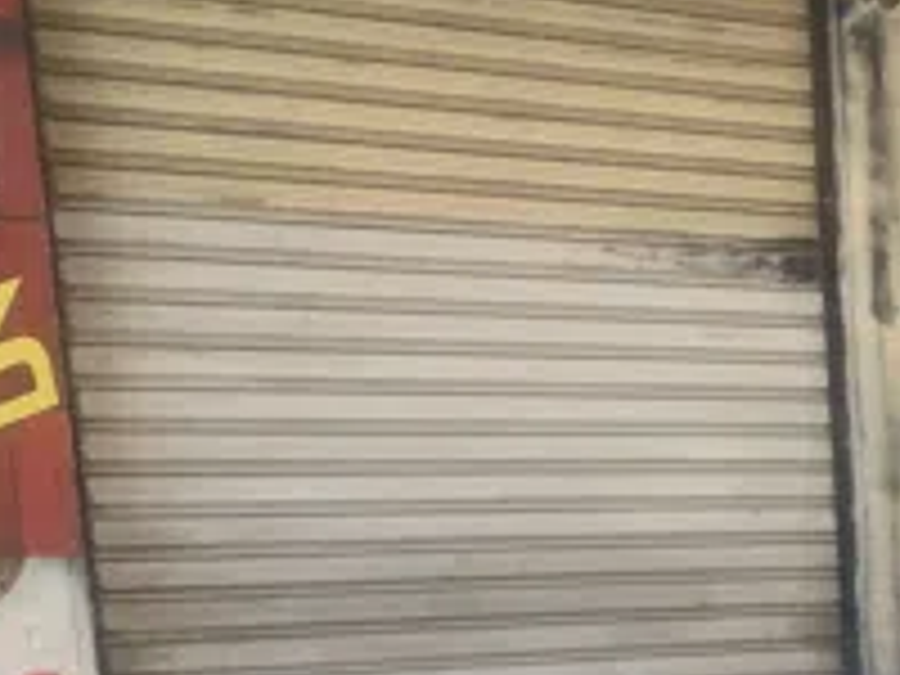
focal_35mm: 83
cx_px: 1354
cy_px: 882
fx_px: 2158
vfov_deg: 16.8
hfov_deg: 20.2
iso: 25
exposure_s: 1/156
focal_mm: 4.25
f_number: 1.8
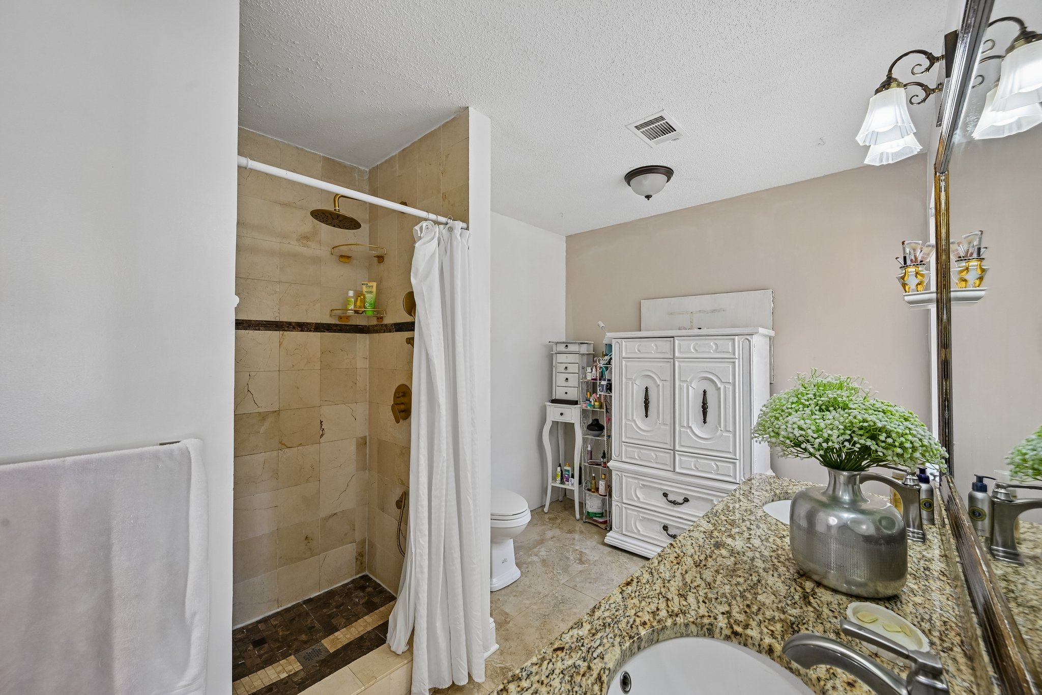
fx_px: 405
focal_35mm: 14
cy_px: 348
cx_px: 521
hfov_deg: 104.3
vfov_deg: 81.2
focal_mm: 14
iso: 220
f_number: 8
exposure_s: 1/15
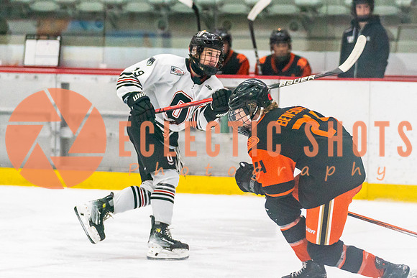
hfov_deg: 6.8
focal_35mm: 301
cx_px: 226
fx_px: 3489
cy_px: 186
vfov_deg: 4.6
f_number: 2.8
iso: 3200
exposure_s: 1/1250
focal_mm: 152
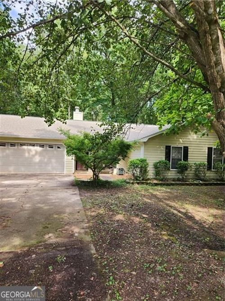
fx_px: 199
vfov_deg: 73.9
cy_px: 150
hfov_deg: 58.9
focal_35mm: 23
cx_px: 112
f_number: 1.8
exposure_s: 1/180
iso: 32
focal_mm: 5.4
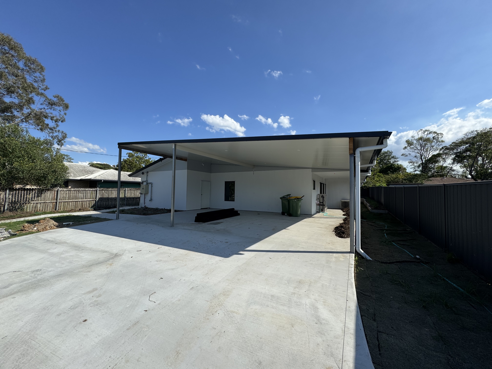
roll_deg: -0.2
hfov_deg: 102.1
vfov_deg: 85.7
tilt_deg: +3.1
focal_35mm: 14
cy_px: 184
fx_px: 199
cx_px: 246
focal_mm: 2.22
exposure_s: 1/1832
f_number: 2.2
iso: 50
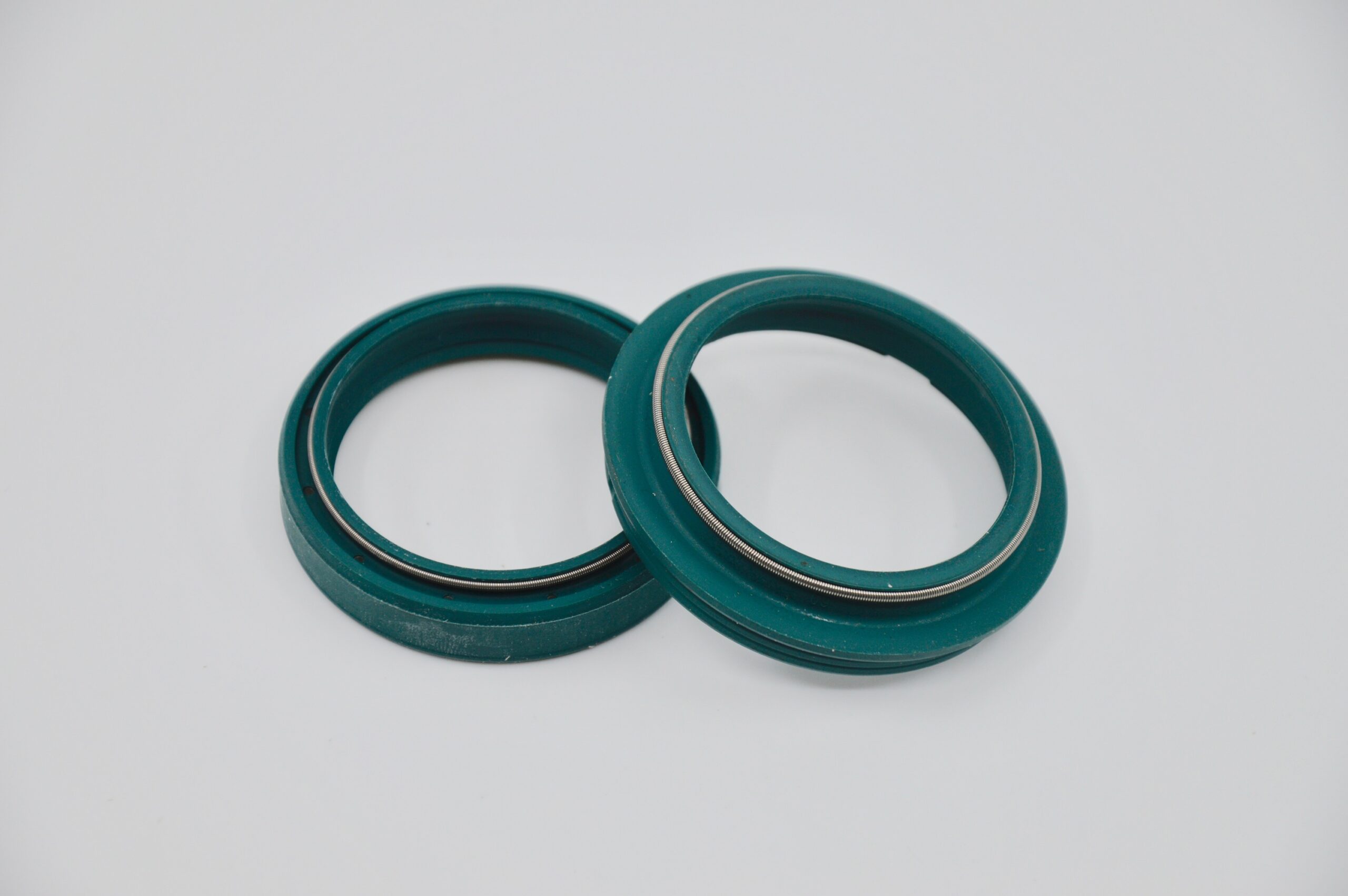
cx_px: 674
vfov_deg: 8.7
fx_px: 5892
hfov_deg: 13.1
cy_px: 448
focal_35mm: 158
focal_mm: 105
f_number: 6.3
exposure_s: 1/160
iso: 100
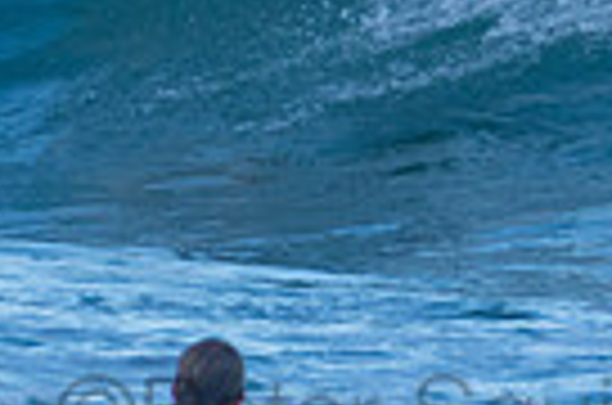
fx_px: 54443
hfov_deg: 0.6
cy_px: -331
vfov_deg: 0.4
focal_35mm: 3210
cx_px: 405
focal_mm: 500
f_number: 5.6
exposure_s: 1/1000
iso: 400
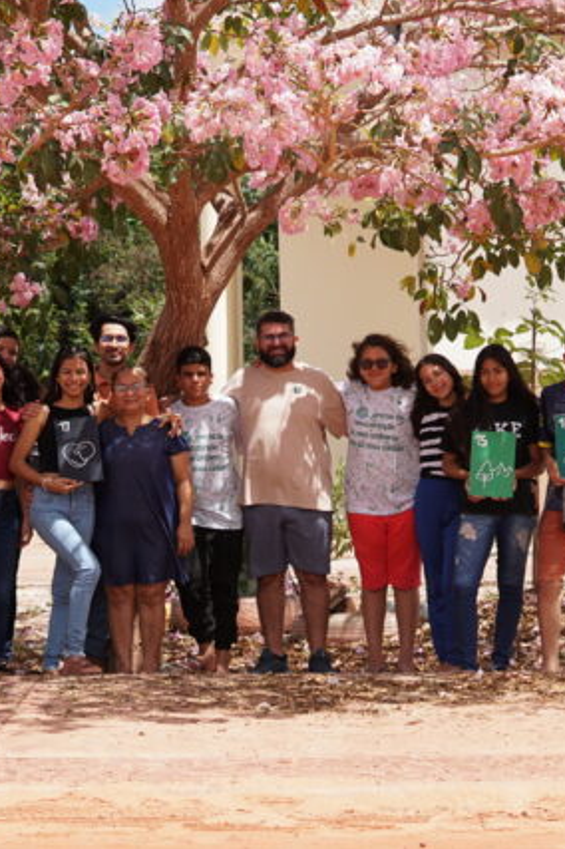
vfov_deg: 18.8
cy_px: 172
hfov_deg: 12.6
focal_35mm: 108
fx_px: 2546
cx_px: 133
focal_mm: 30
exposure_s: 1/4000
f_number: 2.8
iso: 250
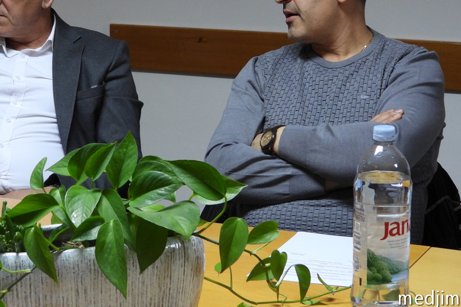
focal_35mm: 112
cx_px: 174
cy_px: 57
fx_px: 1434
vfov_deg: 12.2
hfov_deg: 18.2
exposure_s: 1/30
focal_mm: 12.6
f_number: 3.5
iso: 360
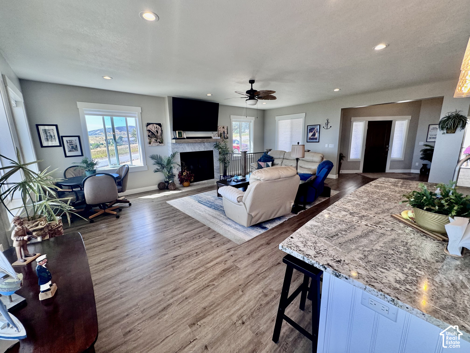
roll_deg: +0.4
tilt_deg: -8.2
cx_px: 235
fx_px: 190
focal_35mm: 14
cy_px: 176
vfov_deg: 85.7
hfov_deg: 102.1
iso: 80
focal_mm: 2.22
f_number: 2.2
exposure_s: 1/120
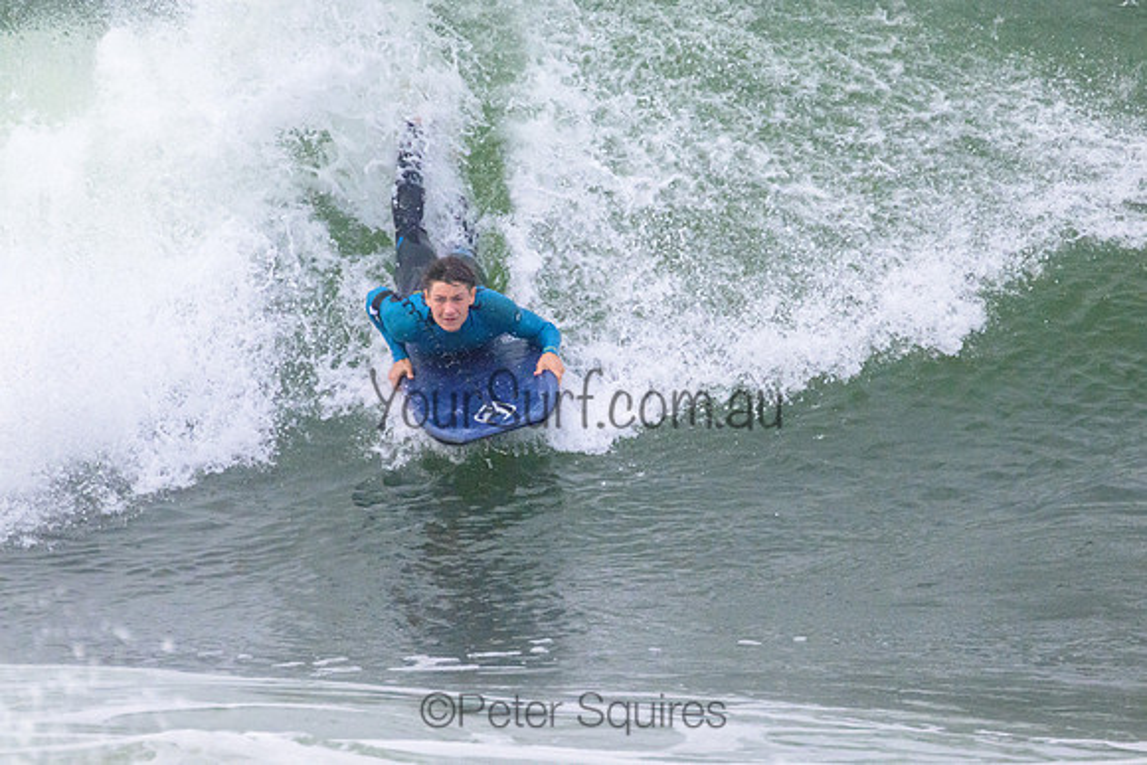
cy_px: 345
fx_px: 27963
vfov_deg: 1.6
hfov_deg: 2.3
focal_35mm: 877
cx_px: 629
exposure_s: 1/3200
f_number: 11
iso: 5000
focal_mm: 800
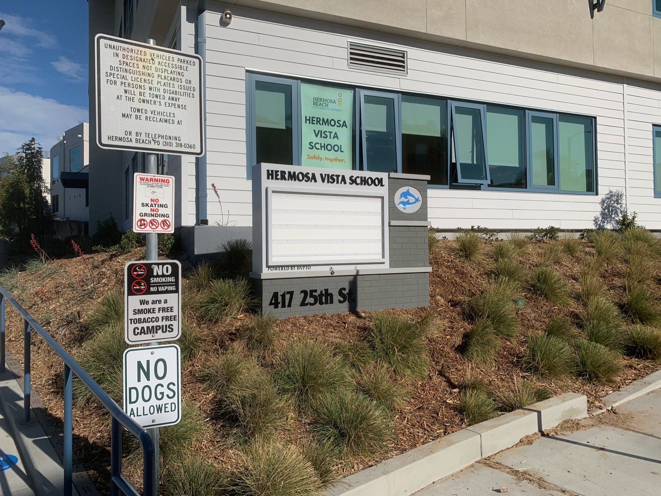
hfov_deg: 65.3
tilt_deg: +1.6
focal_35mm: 27
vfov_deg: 51.4
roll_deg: +0.8
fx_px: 516
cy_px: 241
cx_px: 333
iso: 25
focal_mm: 4.25
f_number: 1.8
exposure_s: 1/5714
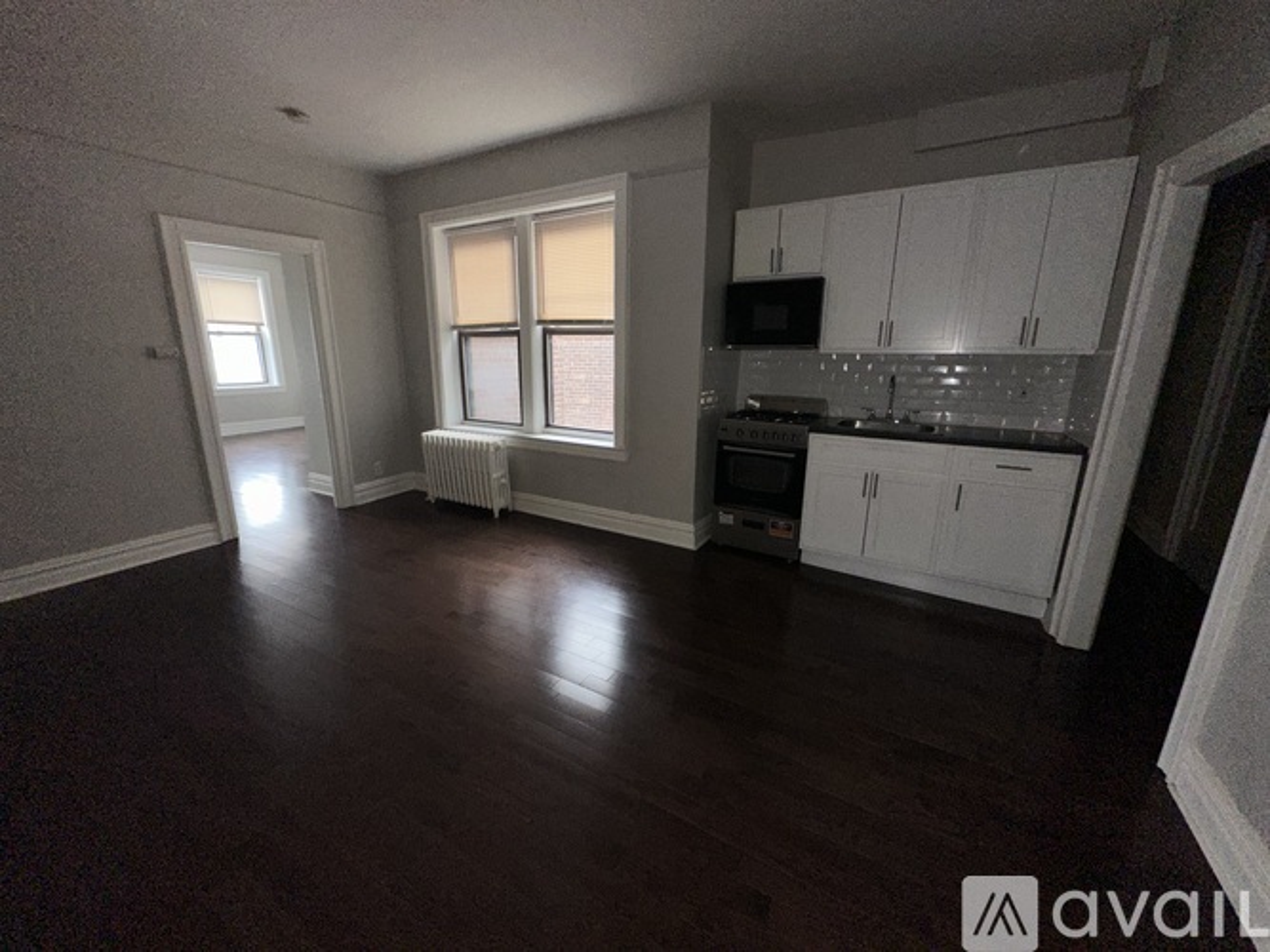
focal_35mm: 14
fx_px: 514
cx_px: 635
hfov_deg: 102.1
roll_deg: -0.8
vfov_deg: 85.7
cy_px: 476
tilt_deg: -13.4
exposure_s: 1/68
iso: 80
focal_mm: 2.22
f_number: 2.2
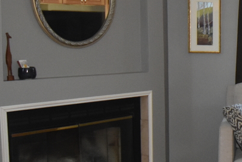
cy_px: 70
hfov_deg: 27.0
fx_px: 403
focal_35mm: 60
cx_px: 330
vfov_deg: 22.6
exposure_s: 1/60
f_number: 4
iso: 1600
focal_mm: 10
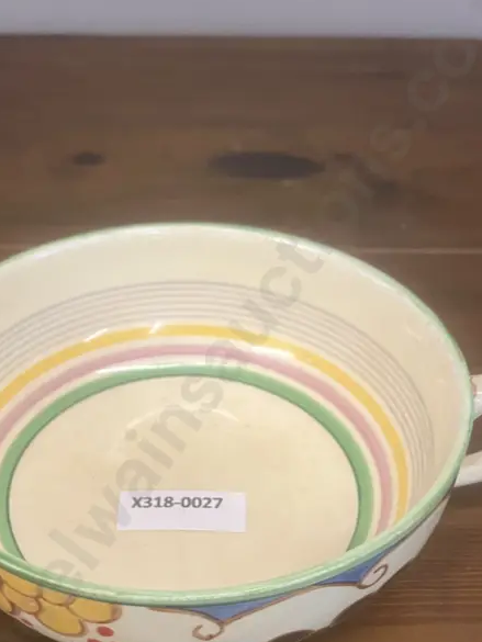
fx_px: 909
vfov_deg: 38.6
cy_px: 404
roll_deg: -0.3
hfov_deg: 29.6
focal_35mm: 49
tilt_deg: -41.3
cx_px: 192
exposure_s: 1/50
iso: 125
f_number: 1.8
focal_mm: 3.99
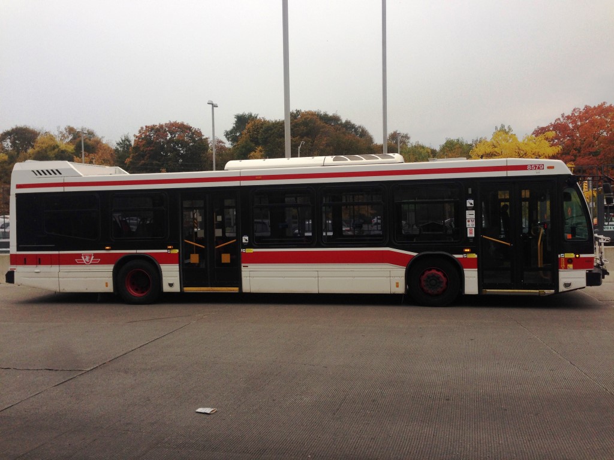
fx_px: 585
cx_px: 307
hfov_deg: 55.4
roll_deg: -0.6
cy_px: 230
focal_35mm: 33
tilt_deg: -2.0
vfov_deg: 42.9
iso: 64
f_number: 2.4
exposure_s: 1/120
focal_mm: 4.12
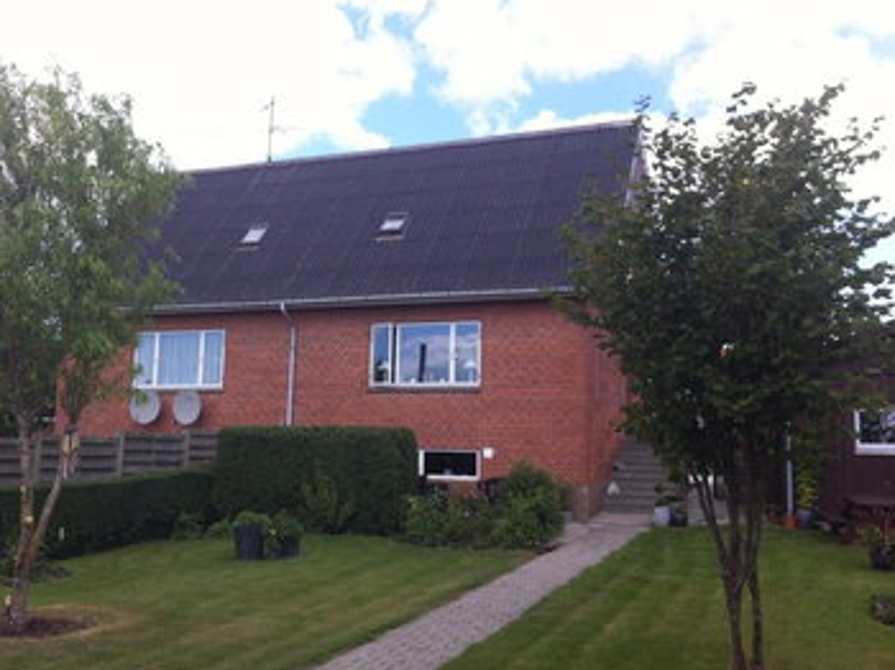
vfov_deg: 35.9
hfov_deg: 46.7
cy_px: 311
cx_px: 389
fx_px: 1033
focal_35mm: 40
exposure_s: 1/511
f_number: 2.8
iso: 80
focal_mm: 3.85
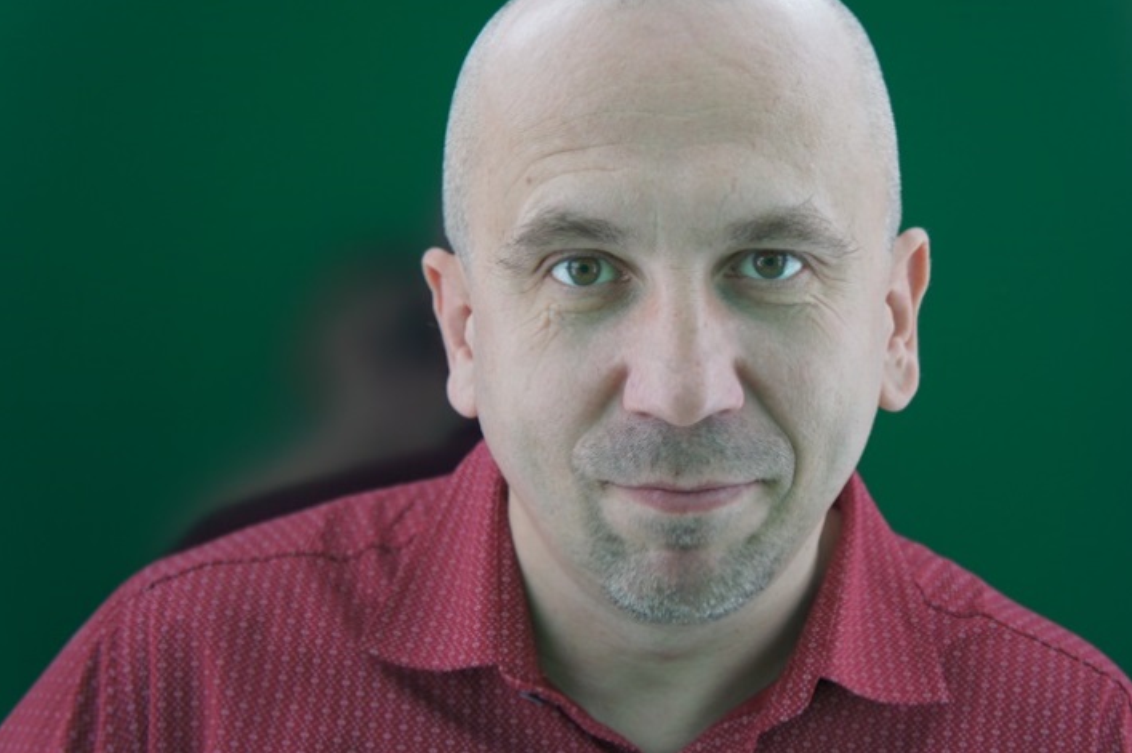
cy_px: 368
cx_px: 632
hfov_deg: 30.7
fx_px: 2060
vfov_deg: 20.7
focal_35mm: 66
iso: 500
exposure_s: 1/60
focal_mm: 39
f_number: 4.5
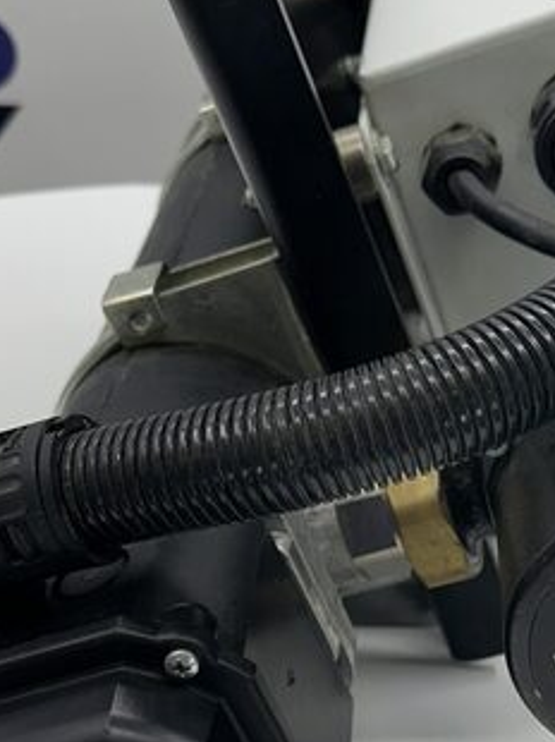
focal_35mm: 62
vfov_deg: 31.0
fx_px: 1327
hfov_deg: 23.4
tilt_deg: -32.2
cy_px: 486
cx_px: 400
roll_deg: -4.7
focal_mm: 6.86
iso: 80
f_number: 1.78
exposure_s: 1/269
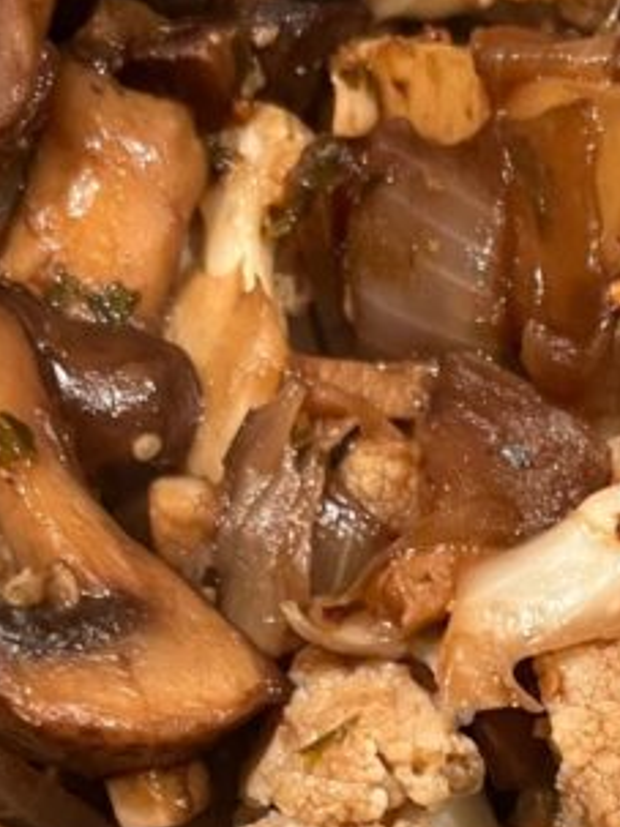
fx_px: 2103
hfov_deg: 16.6
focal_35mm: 88
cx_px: 497
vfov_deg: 20.3
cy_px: 1081
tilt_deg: -84.2
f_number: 1.5
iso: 500
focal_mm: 5.7
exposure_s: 1/60
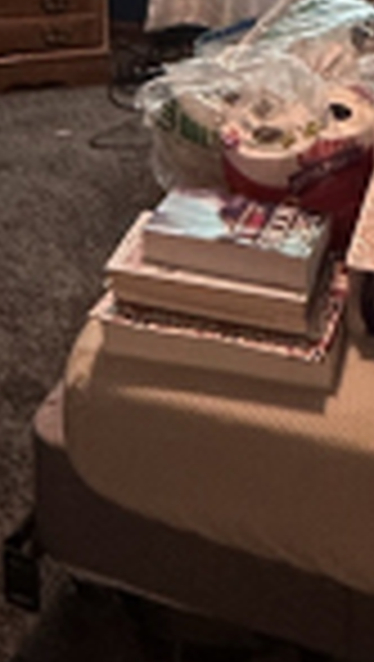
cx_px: 176
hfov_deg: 17.5
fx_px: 1213
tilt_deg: -20.0
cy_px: 25
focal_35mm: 69
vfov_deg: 28.9
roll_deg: -1.0
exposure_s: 1/60
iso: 640
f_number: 2.2
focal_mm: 2.22
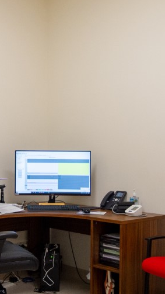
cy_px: 151
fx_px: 420
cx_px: 23
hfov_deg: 21.8
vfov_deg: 38.5
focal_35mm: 54
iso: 800
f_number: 4.5
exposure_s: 1/160
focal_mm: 16
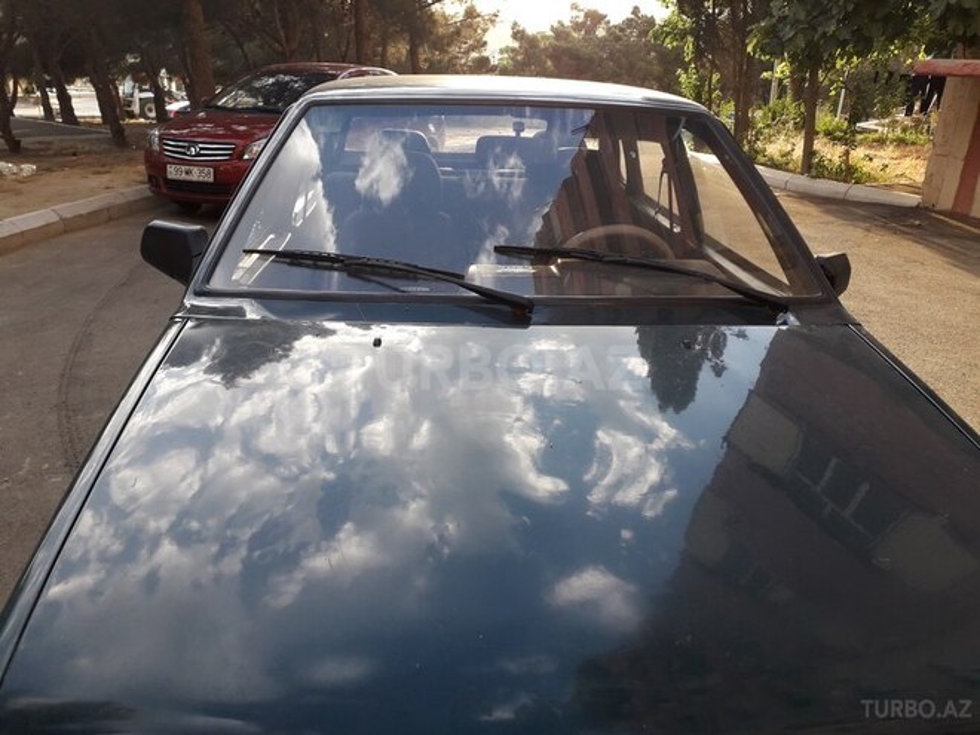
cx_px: 490
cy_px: 368
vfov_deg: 51.4
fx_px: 764
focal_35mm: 27
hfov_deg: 65.3
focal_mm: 3.6
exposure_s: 1/143
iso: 40
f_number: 1.9
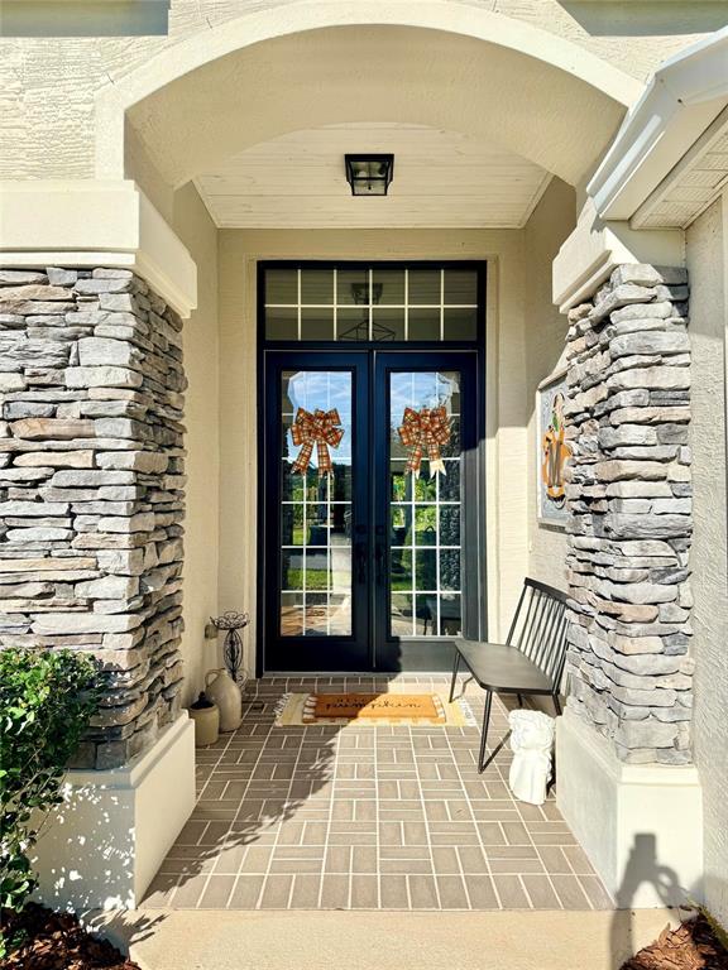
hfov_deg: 56.8
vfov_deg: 71.6
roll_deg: -0.1
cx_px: 364
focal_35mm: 24
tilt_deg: +1.5
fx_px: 673
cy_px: 485
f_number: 1.78
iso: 80
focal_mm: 6.76
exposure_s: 1/5319
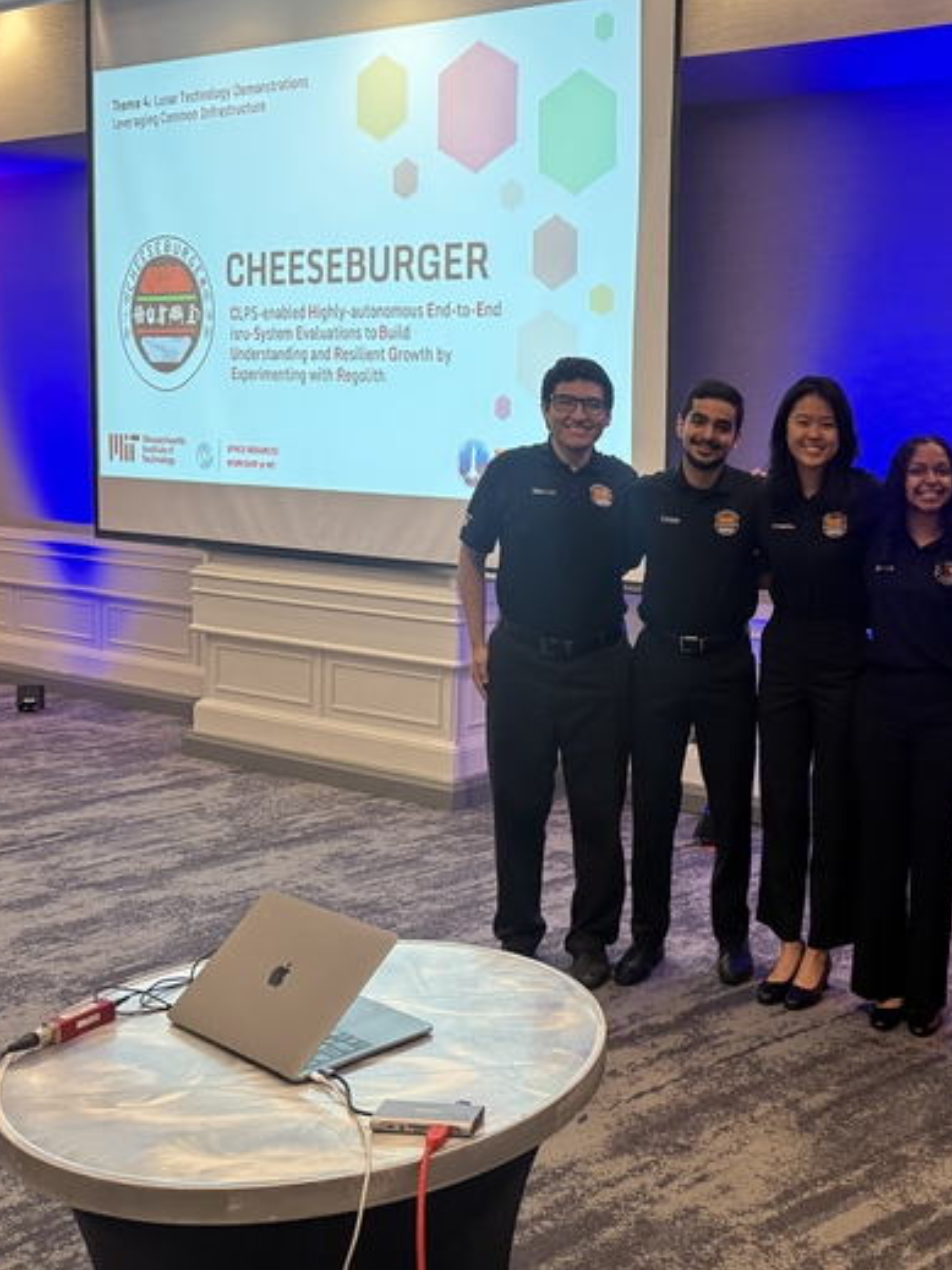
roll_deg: -2.2
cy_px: 614
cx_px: 827
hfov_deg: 36.6
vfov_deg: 50.1
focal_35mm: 37
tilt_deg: -6.6
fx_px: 1357
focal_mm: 6.76
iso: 500
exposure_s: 1/60
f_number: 1.78
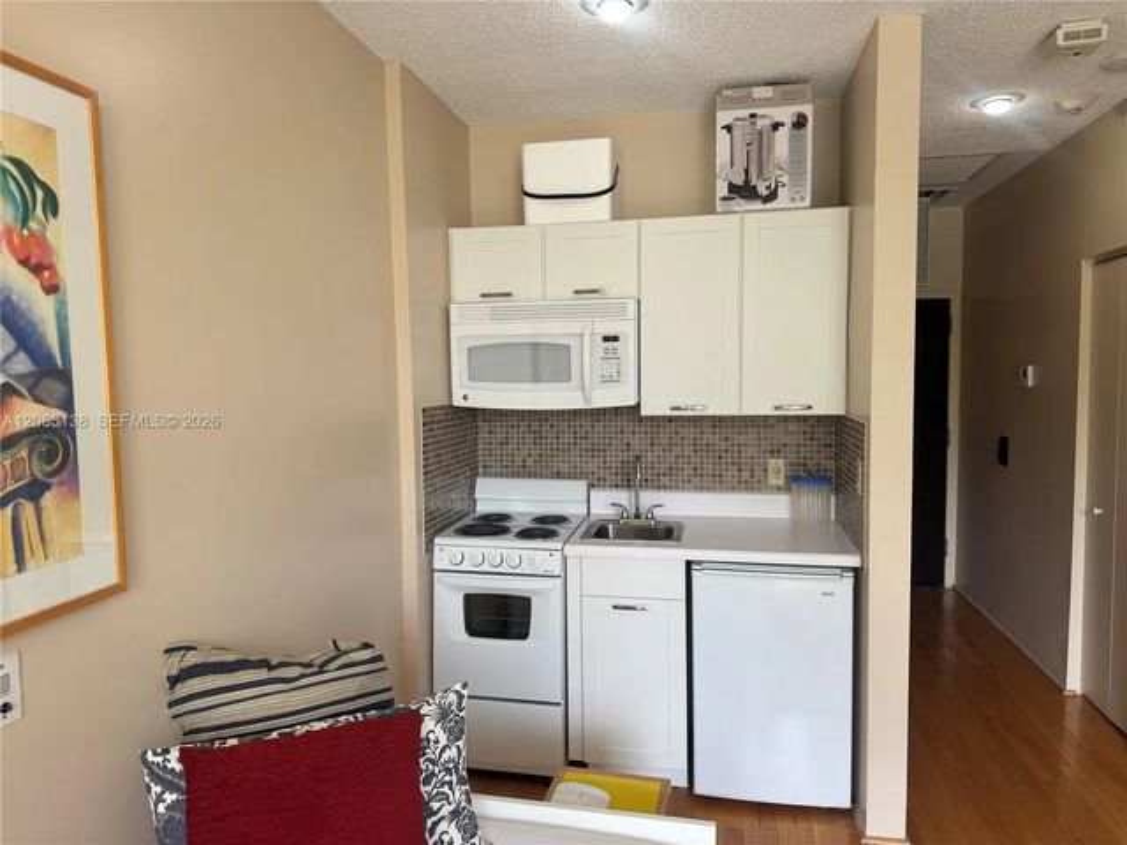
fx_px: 781
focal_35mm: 24
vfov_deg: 56.8
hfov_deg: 71.6
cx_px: 564
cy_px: 422
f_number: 1.78
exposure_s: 1/178
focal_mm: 6.76
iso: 64
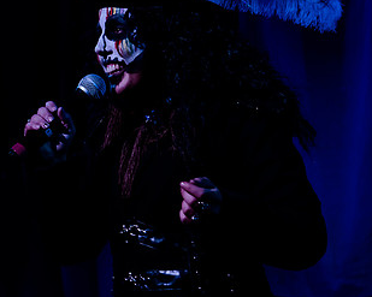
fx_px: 1783
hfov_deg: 11.8
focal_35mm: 162
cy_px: 112
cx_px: -14
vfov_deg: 9.5
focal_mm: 65
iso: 4000
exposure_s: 1/125
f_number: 4
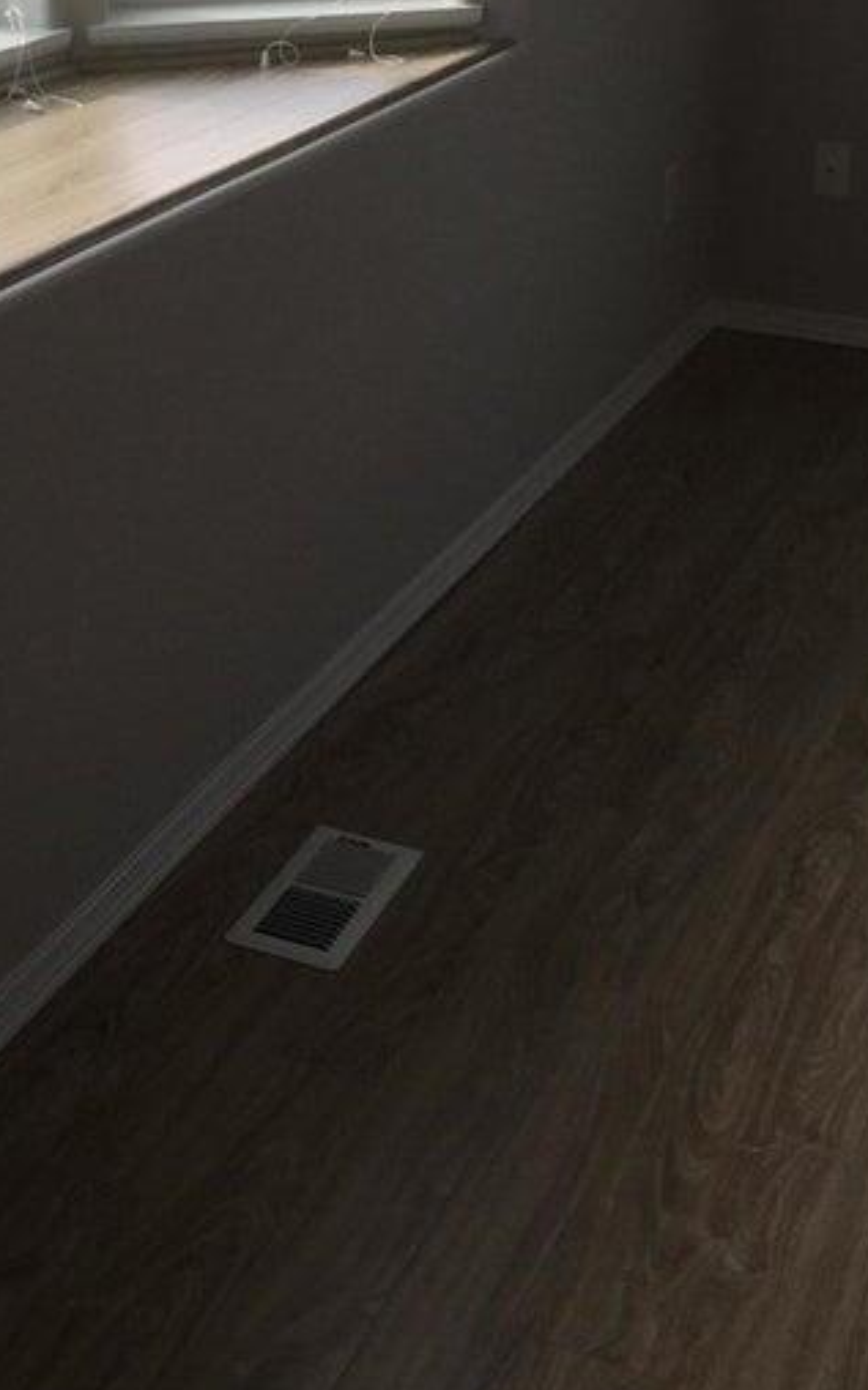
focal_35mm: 62
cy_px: 150
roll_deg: -1.3
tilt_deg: -11.2
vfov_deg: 31.5
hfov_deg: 20.6
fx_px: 2349
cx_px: 118
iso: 32
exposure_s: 1/488
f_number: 2.2
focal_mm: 4.15
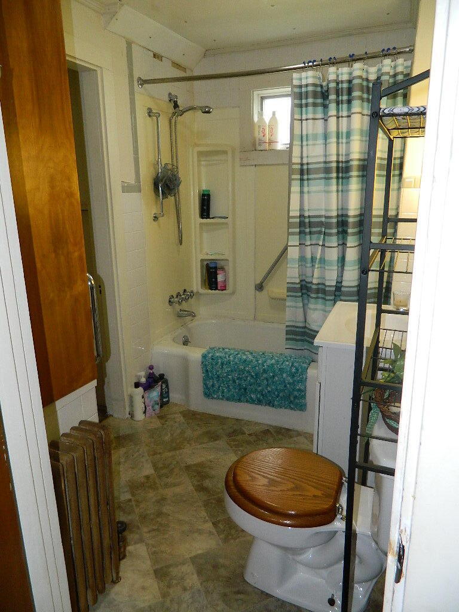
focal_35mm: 25
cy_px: 306
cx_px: 230
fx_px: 442
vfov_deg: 69.4
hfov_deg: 54.9
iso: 200
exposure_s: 1/30
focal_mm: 4.5
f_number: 3.1
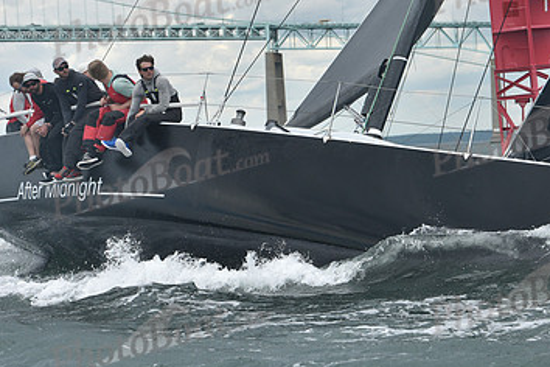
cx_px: 351
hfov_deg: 12.5
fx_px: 2505
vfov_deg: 8.4
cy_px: 77
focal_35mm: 164
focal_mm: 100
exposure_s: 1/1000
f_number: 6.3
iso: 250
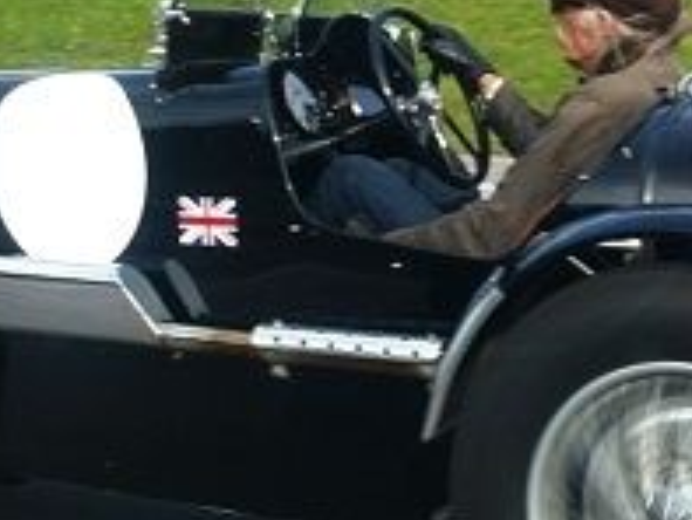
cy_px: 197
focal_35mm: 92
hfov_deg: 21.3
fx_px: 1840
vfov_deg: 16.1
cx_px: 427
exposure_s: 1/241
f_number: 2.8
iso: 80
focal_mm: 3.85
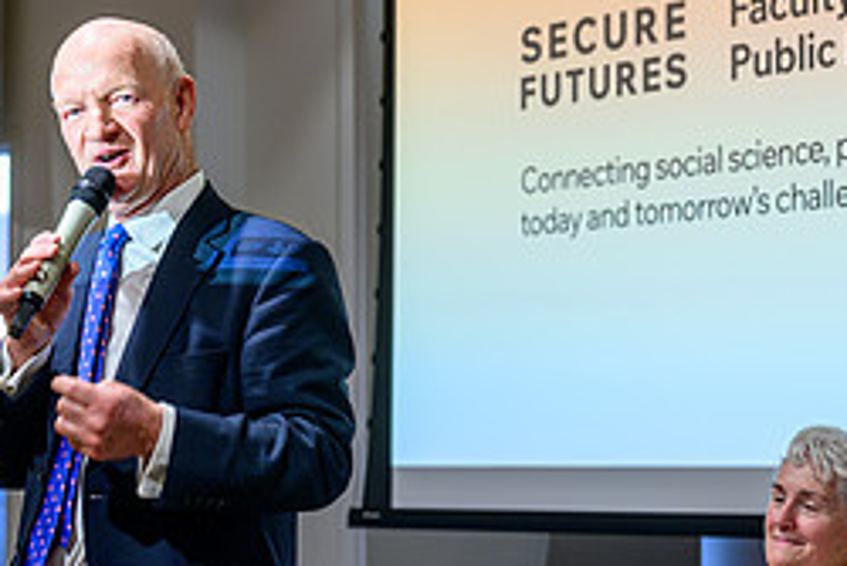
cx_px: 552
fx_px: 2472
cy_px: 347
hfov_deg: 19.4
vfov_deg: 13.0
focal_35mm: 105
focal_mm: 45
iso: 220
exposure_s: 1/100
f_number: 2.8
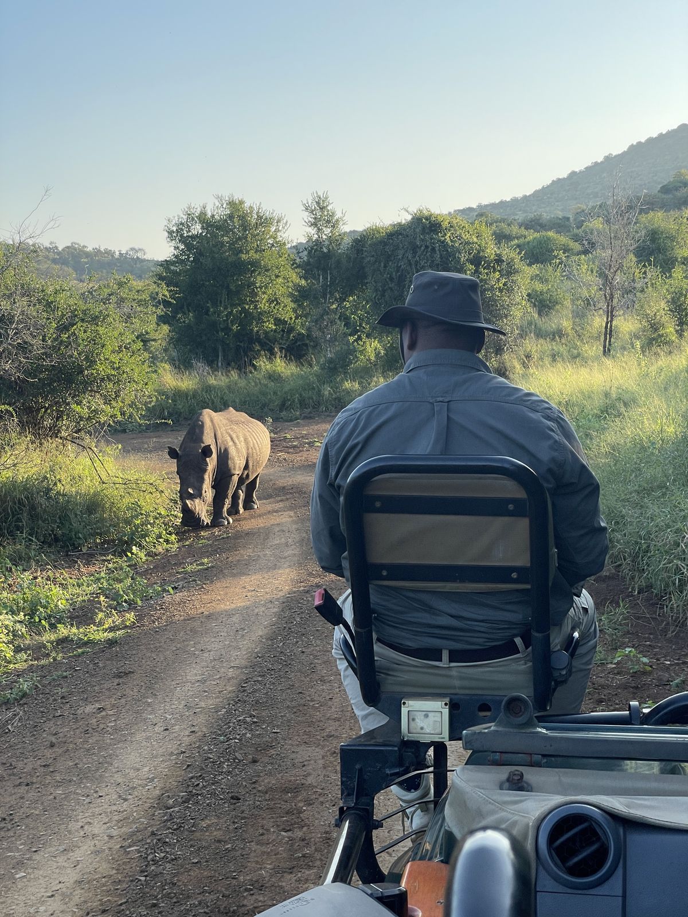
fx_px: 1378
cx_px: 344
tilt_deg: -5.5
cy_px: 458
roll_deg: +3.4
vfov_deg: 36.8
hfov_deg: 28.0
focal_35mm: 52
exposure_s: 1/428
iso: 25
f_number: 2
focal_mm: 6
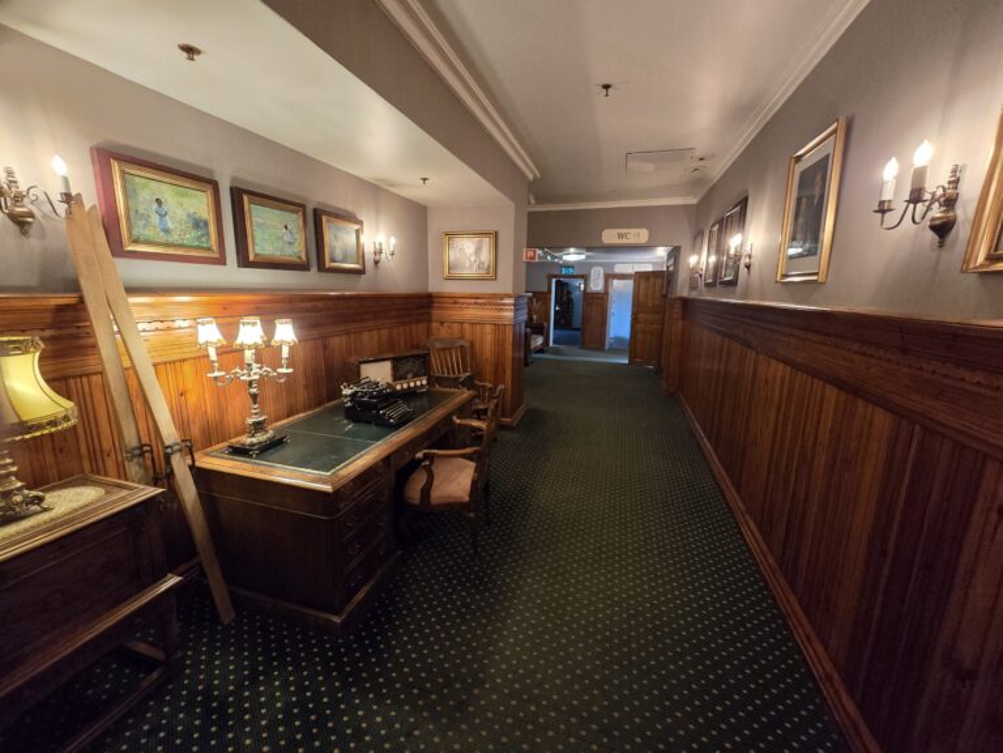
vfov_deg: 89.9
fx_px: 377
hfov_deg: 106.2
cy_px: 376
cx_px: 502
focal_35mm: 13
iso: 1250
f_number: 2.2
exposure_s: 1/50
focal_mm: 2.2
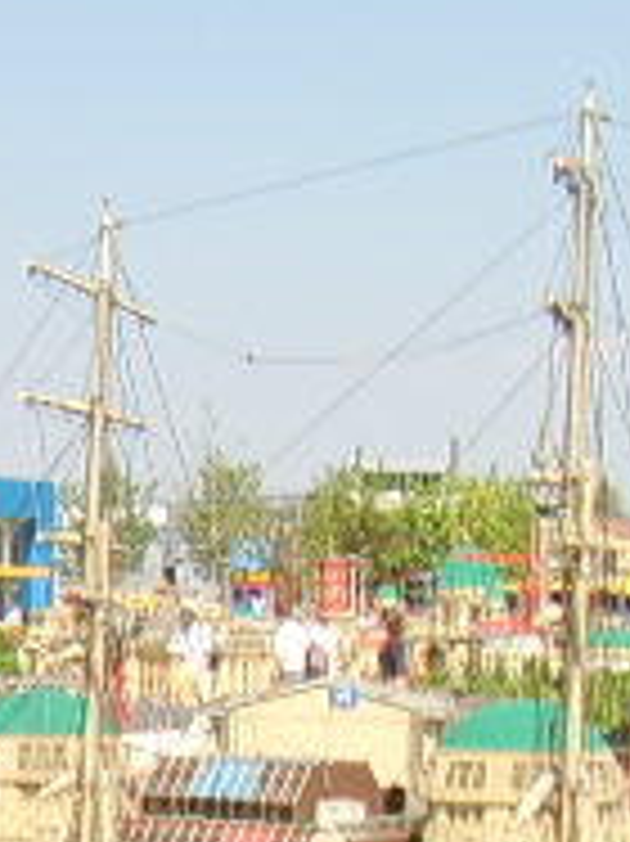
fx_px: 2575
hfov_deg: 13.9
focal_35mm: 106
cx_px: 230
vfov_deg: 17.9
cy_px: 914
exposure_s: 1/125
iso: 50
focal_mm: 8.13
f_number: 6.7
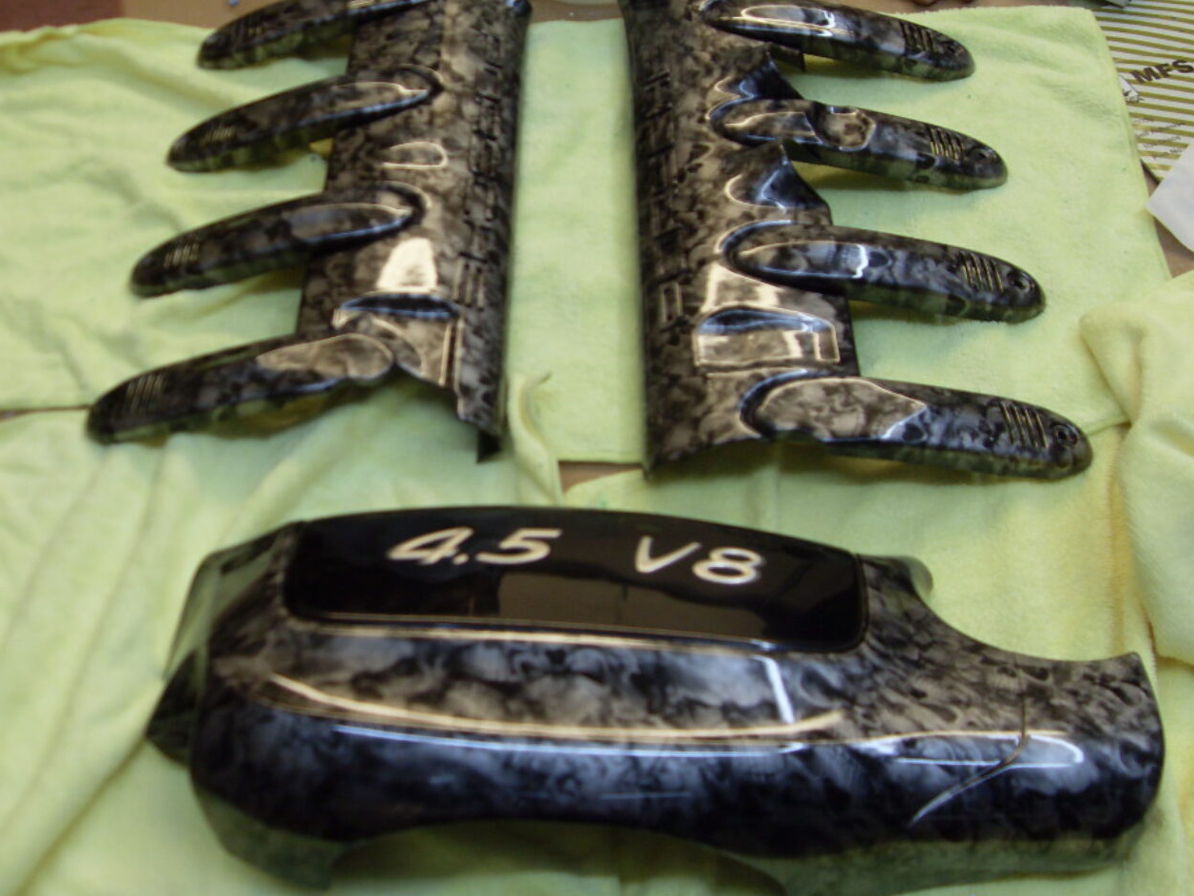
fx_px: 1345
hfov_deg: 47.8
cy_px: 407
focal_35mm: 39
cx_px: 637
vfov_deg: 36.8
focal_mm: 6.3
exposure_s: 1/60
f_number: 2.8
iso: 100
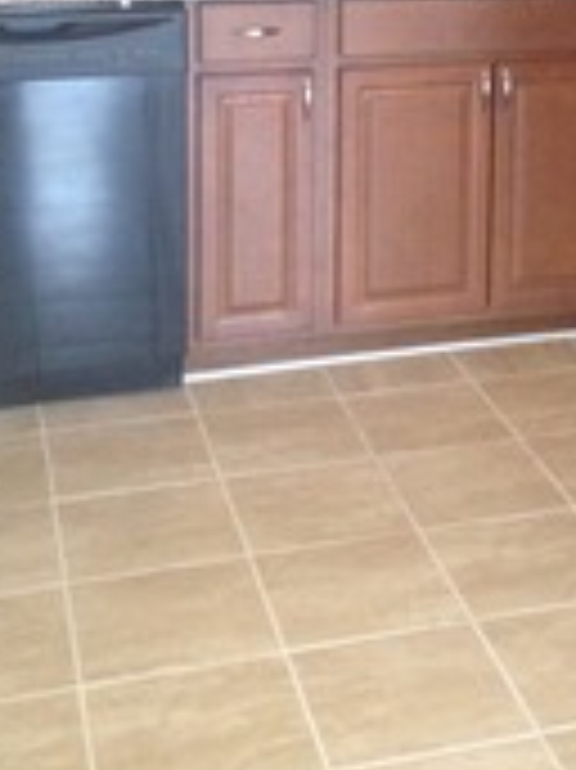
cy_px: 18
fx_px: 1644
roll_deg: -2.8
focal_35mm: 74
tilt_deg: -10.2
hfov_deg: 19.6
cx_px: 472
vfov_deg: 25.2
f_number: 2.4
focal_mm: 4.12
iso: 320
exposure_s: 1/20
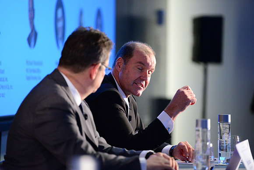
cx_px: 127
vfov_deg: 6.9
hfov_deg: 10.3
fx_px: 1411
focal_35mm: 200
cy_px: 85
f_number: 2.8
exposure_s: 1/125
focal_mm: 200
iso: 4000
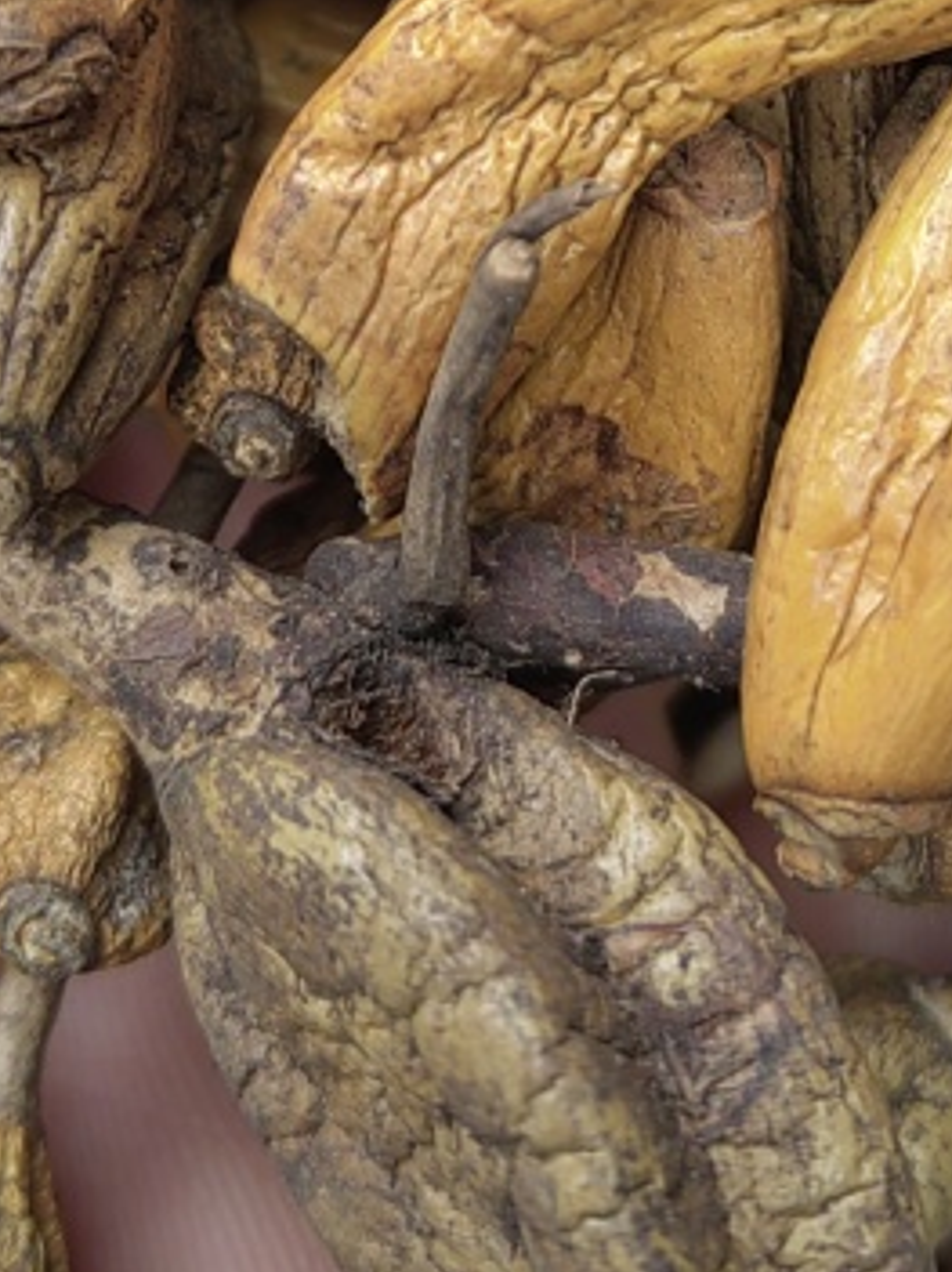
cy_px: -13
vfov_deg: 22.9
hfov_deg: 18.0
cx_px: 572
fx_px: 3009
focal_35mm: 82
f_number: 1.9
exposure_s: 1/100
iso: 50
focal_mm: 5.52
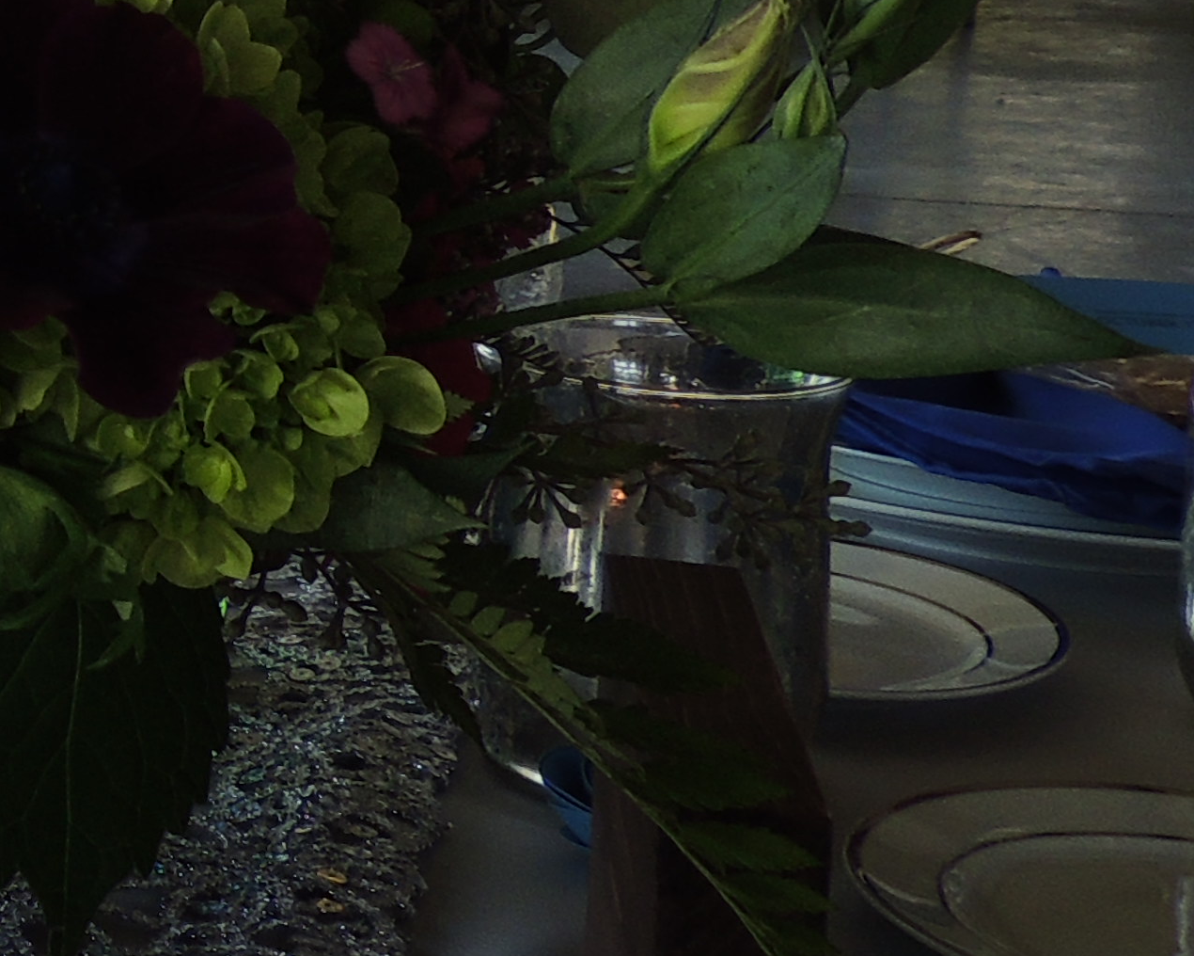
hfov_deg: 18.0
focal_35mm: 85
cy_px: -94
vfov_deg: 17.5
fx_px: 3004
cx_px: -934
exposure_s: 1/160
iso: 100
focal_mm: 4.3
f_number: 3
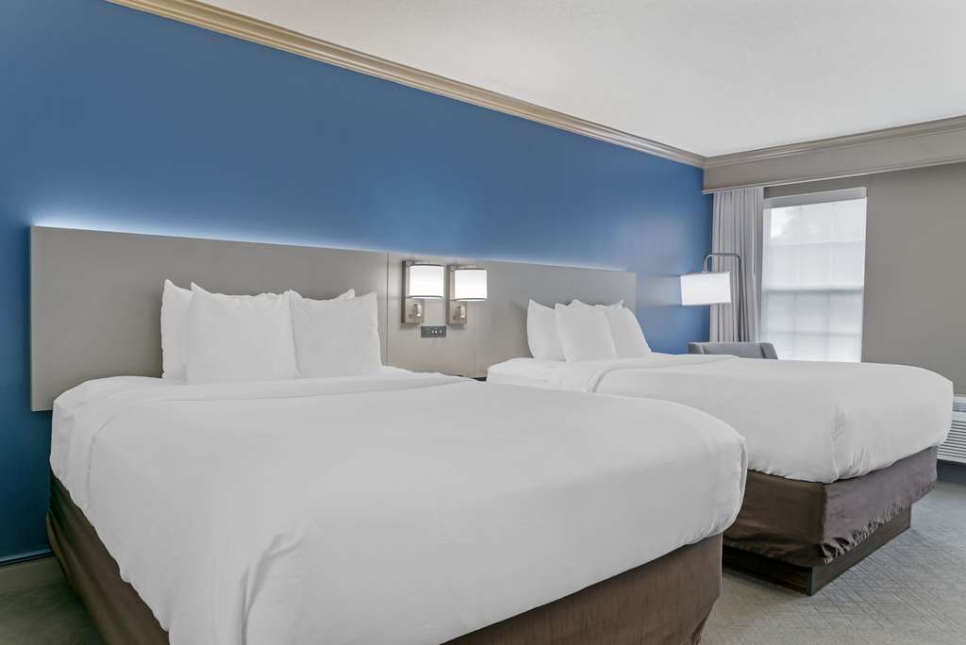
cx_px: 483
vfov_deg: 53.2
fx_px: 644
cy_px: 322
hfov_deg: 73.7
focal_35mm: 24
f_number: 10
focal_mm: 24
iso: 400
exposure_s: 1/5
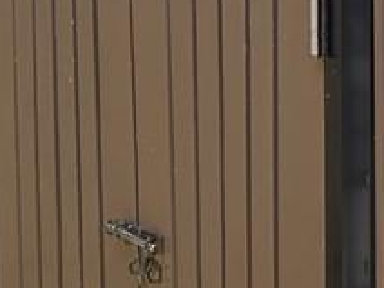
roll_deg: -1.8
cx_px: 808
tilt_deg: -8.9
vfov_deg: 8.2
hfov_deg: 10.0
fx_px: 2008
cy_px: 293
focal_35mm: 181
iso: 100
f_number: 1.78
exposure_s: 1/1437
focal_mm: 6.76
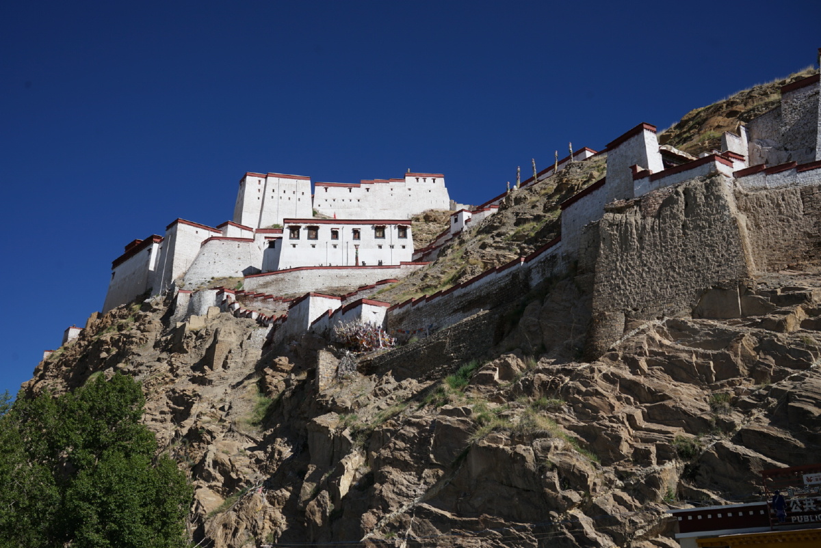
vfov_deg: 35.1
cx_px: 410
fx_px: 867
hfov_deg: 50.7
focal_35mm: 38
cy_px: 274
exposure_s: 1/500
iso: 100
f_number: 9
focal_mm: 38
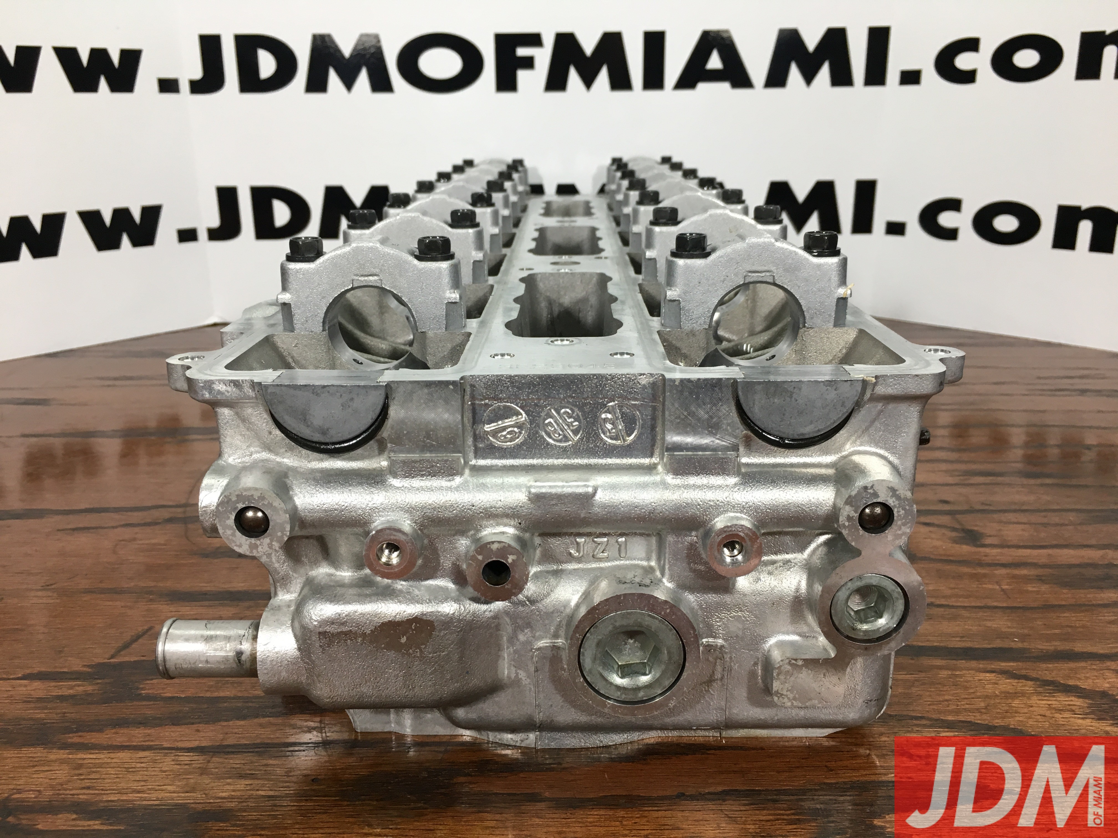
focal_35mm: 29
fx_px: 937
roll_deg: +1.6
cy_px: 419
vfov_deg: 48.2
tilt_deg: -17.6
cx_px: 559
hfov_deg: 61.7
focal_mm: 4.15
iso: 32
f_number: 2.2
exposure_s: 1/30
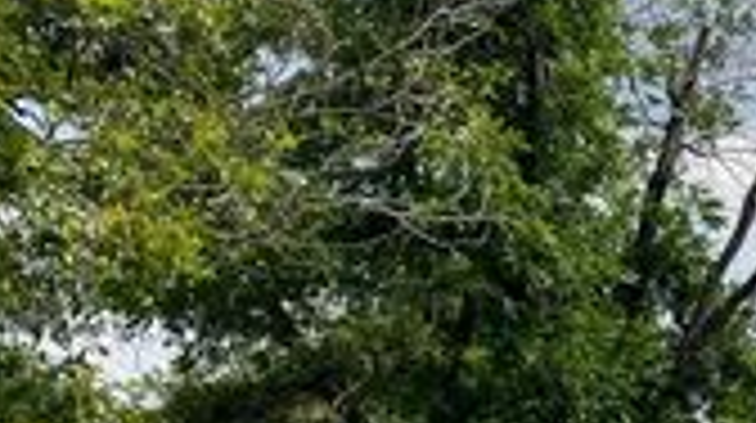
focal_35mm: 91
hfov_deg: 20.4
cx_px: 1102
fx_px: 1822
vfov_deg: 13.0
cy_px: 488
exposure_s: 1/2315
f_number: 1.8
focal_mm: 3.99
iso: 32
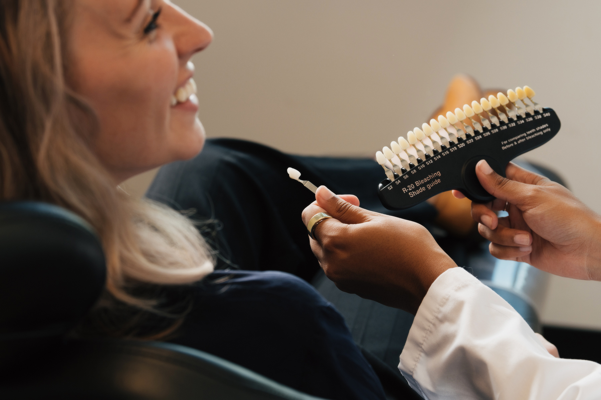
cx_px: 300
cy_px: 200
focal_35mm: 102
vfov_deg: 13.4
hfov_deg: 20.0
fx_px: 1702
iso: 400
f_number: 6.3
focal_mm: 102
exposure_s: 1/160
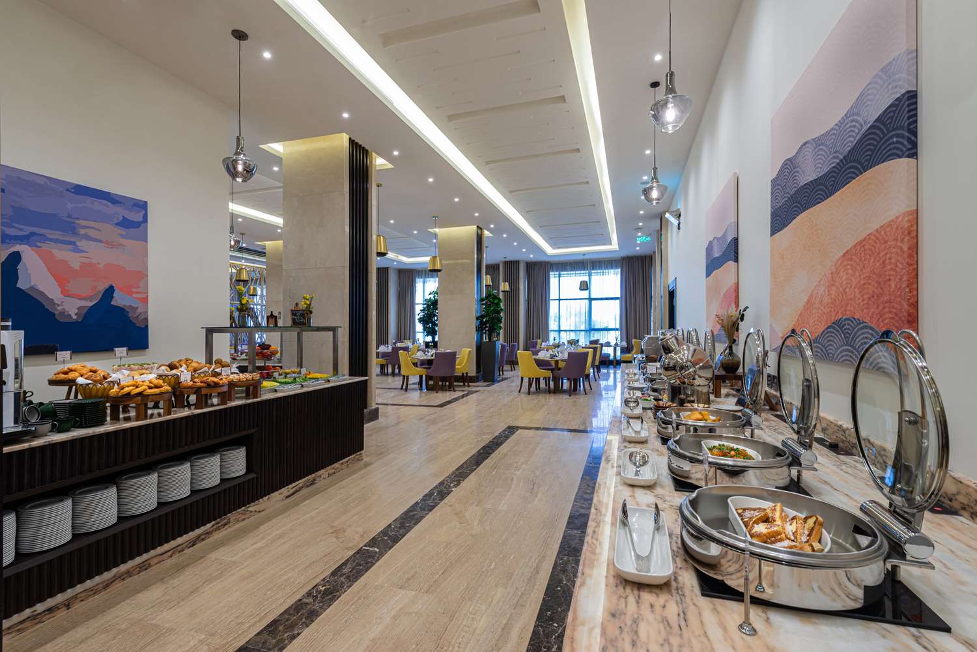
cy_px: 326
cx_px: 488
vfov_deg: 70.5
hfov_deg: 93.3
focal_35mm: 17
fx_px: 461
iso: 100
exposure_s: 1.6
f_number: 13
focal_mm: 17
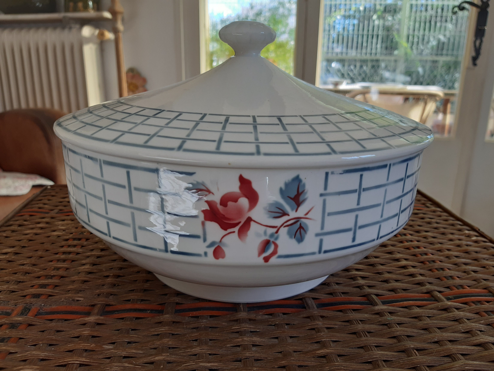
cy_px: 186
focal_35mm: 26
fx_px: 371
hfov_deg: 67.3
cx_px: 247
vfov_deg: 53.1
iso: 50
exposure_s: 1/100
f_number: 1.7
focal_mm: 3.92
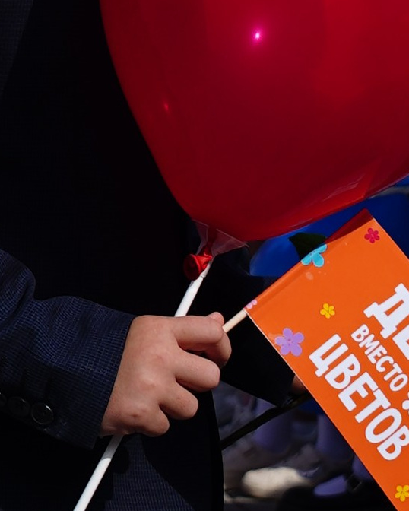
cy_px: 10
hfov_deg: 7.8
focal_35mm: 193
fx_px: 2919
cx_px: -224
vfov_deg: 9.9
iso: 80
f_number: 4
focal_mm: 24
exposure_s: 1/1250
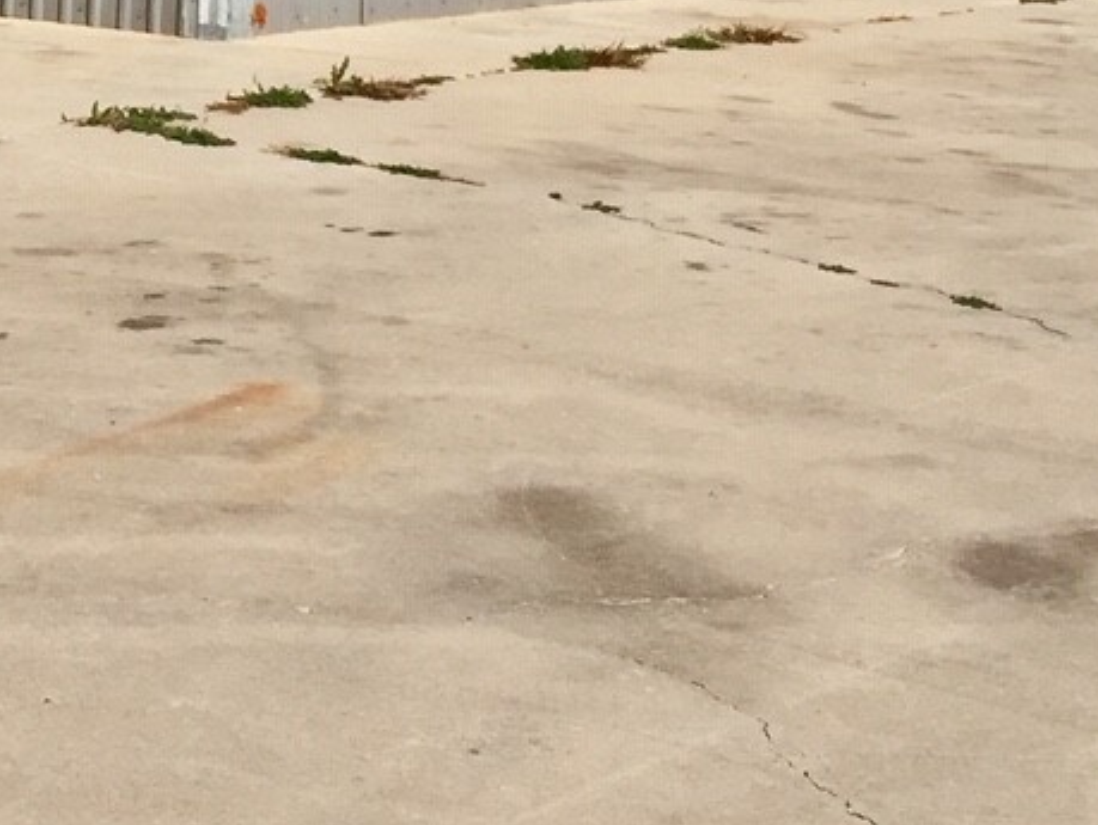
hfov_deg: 18.1
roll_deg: -2.9
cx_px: -211
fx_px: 3270
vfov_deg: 13.9
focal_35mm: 103
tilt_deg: -1.7
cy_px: -234
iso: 32
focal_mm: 4.15
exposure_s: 1/5650
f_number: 2.2
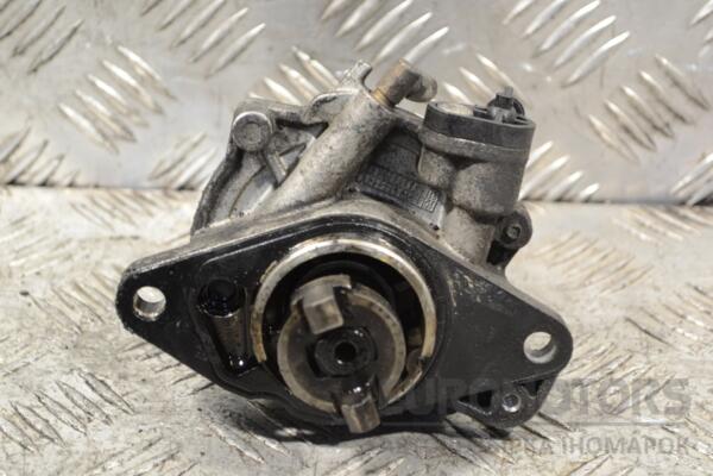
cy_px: 238
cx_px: 356
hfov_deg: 24.6
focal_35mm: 82
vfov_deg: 16.6
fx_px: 1634
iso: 720
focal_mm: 55
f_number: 5.6
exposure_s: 1/30
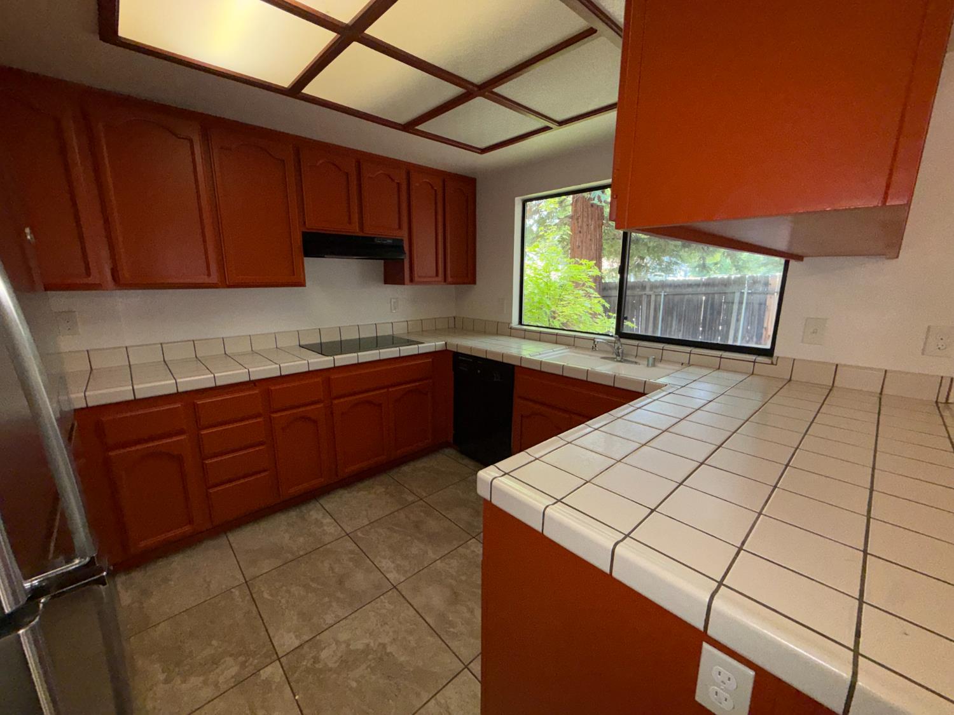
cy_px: 358
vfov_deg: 85.7
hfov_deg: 102.1
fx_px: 386
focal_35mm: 14
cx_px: 477
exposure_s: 1/122
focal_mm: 2.22
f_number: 2.2
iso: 80
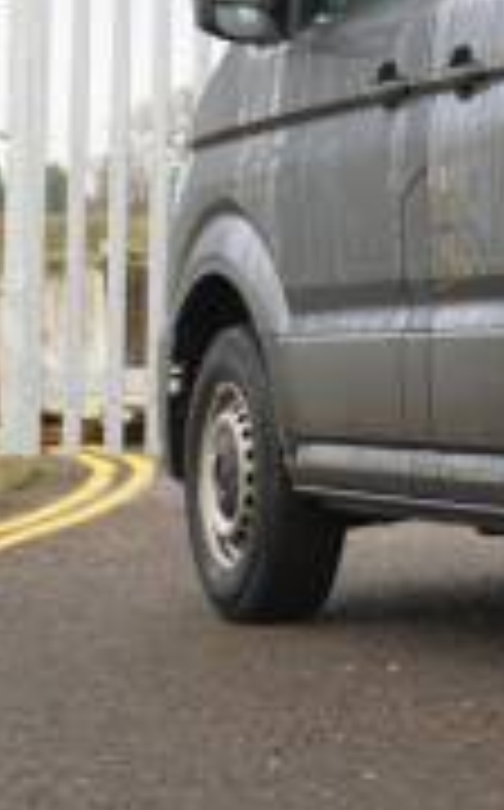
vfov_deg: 11.2
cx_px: 1282
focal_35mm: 185
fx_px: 4079
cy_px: -27
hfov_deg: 6.6
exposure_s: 1/60
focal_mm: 34
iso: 250
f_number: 4.5
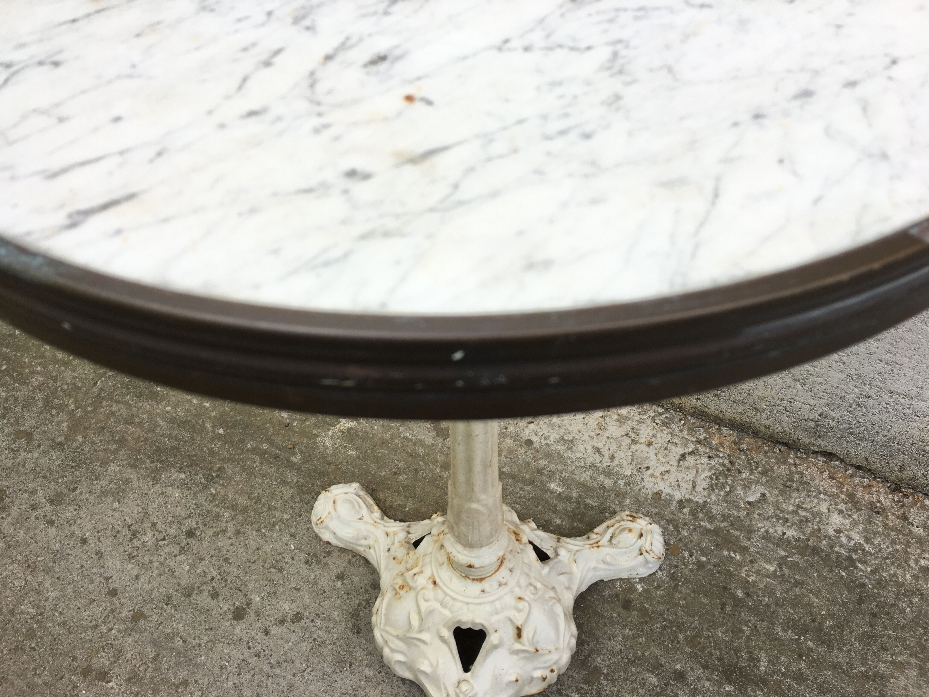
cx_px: 464
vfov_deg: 48.2
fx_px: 778
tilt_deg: -45.8
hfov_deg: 61.7
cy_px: 348
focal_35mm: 29
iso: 25
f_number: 2.2
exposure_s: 1/128
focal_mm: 4.15
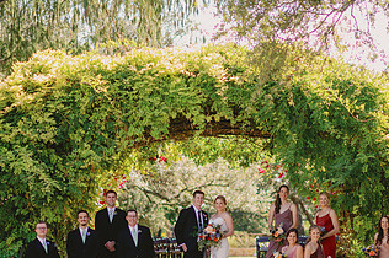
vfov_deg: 8.8
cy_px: 190
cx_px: 217
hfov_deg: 13.2
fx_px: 1684
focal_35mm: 156
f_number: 1.8
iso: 50
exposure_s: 1/1000
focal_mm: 85
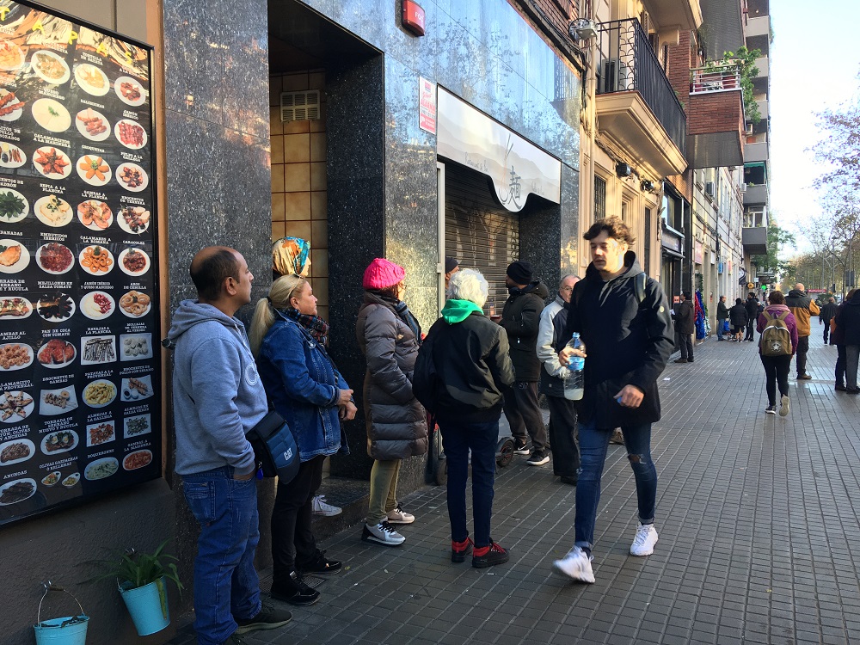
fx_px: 720
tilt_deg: -3.5
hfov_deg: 61.7
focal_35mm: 29
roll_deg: +1.0
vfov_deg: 48.2
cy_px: 322
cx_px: 430
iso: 40
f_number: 2.2
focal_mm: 4.15
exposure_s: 1/100
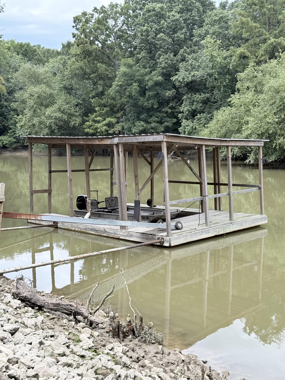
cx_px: 142
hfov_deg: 30.3
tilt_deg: -5.6
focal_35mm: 48
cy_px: 190
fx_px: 527
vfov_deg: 39.7
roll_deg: +0.3
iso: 100
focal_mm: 6.76
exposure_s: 1/1678
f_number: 1.78
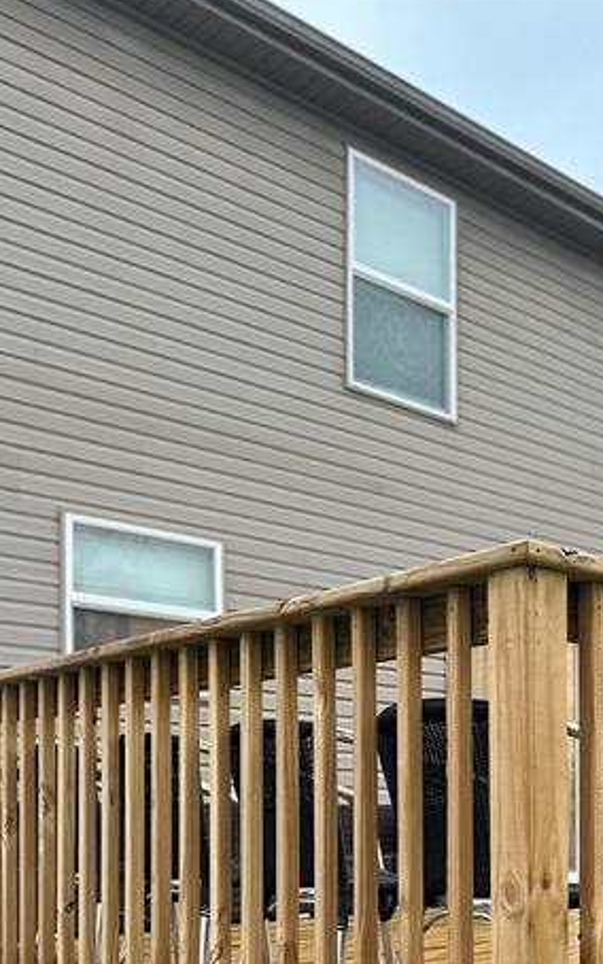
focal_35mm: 43
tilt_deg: +0.1
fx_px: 1130
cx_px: 561
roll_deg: -0.4
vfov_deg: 43.5
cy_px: 803
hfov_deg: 28.5
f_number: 1.78
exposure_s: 1/60
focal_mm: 6.86
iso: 400
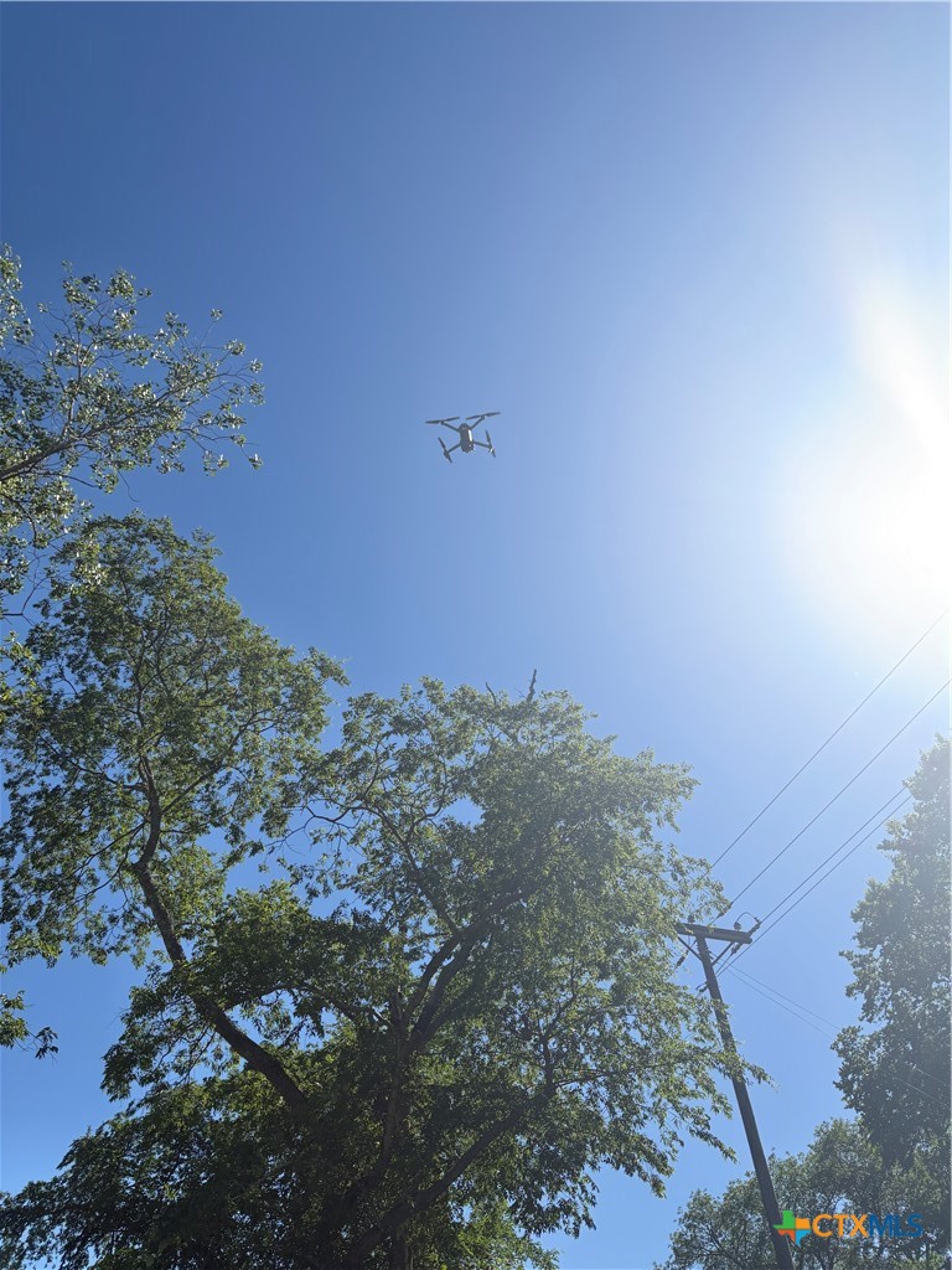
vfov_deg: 71.6
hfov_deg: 56.8
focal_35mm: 24
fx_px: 880
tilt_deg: +49.5
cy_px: 635
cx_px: 476
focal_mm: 6.76
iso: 80
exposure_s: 1/1901
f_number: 1.78
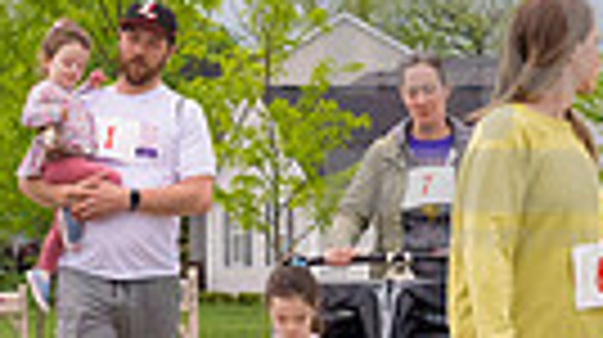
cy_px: 92
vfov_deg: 3.8
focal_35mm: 318
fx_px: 5078
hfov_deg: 6.8
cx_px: 464
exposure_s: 1/1250
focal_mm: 70
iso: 4000
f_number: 10
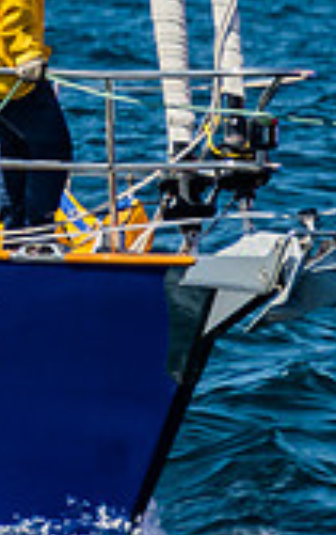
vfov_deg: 1.4
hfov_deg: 0.9
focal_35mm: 1484
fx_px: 21650
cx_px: -816
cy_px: -595
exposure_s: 1/400
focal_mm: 200
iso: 160
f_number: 6.3
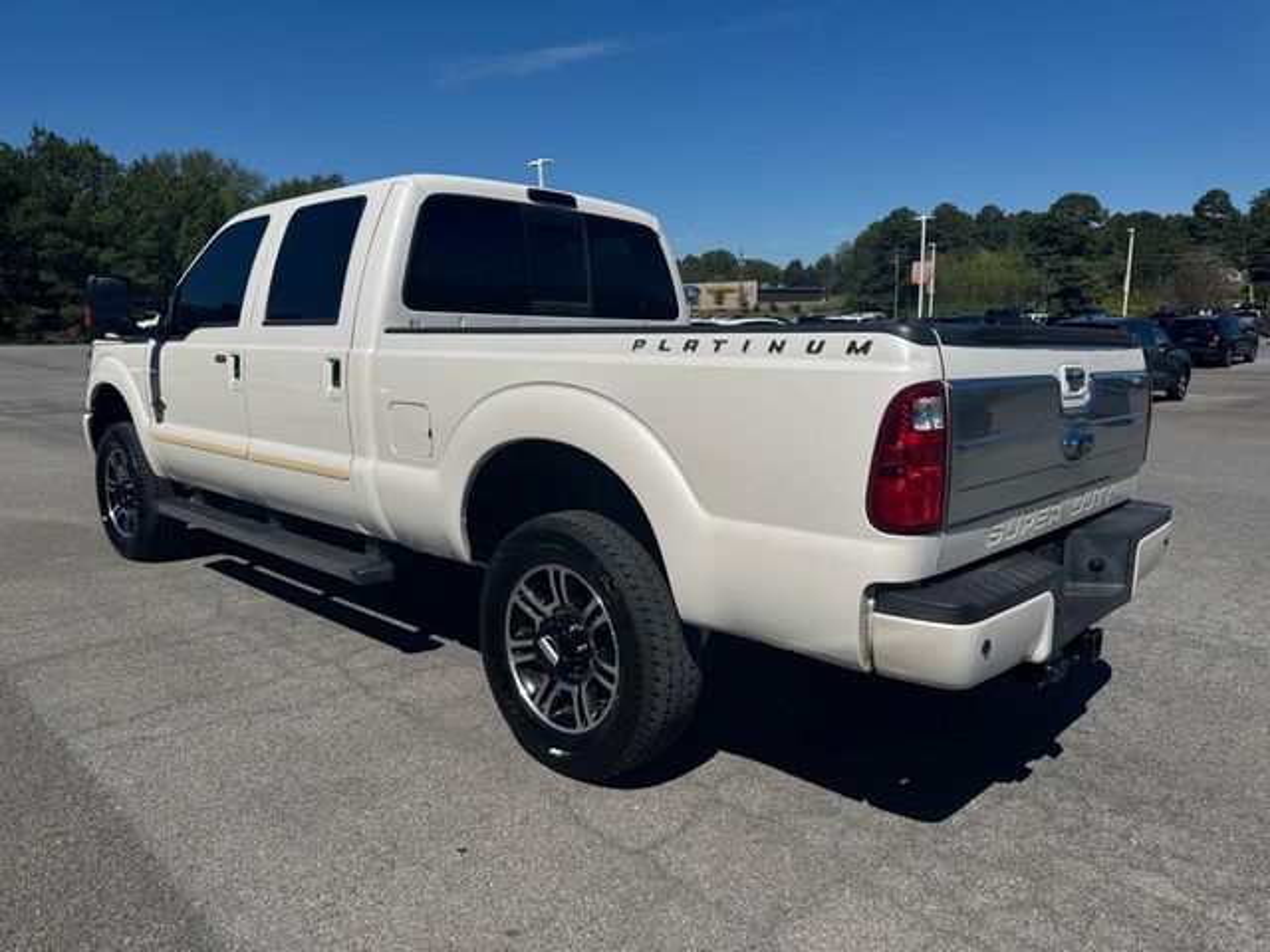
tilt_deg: -12.1
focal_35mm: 24
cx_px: 635
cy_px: 476
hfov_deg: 71.6
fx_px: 881
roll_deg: +0.9
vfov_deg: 56.8
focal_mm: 6.76
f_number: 1.78
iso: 80
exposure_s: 1/10417
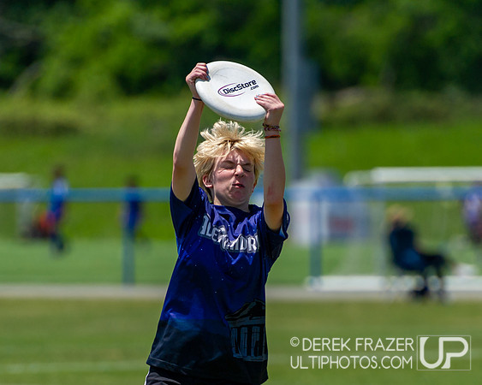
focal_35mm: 545
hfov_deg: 3.6
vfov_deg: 2.8
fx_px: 7772
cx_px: 187
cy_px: 282
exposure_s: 1/3200
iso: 360
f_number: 4
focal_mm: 280
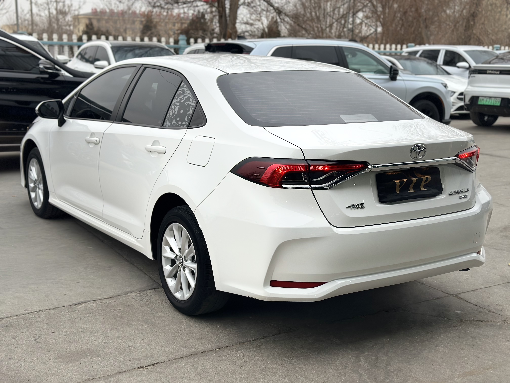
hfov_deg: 39.7
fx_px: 707
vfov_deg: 30.3
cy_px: 192
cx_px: 255
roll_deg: -1.2
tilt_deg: -12.1
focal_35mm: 48
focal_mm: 6.86
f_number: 1.78
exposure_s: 1/404
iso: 80
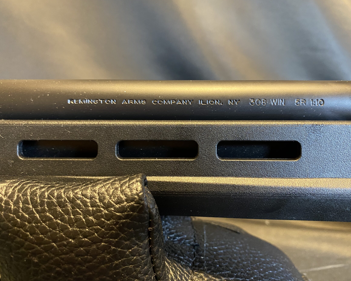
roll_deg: +0.0
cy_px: 142
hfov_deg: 64.0
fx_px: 280
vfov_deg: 53.2
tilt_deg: -9.8
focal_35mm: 27
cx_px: 189
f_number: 1.8
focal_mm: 4.25
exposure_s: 1/40
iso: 500
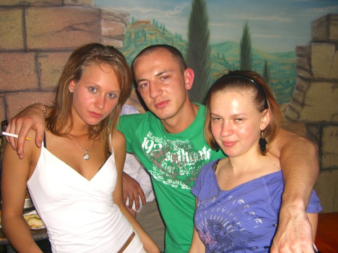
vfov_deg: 37.7
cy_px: 126
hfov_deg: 49.0
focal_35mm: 38
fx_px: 371
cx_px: 169
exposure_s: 1/60
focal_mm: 7.9
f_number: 2.8
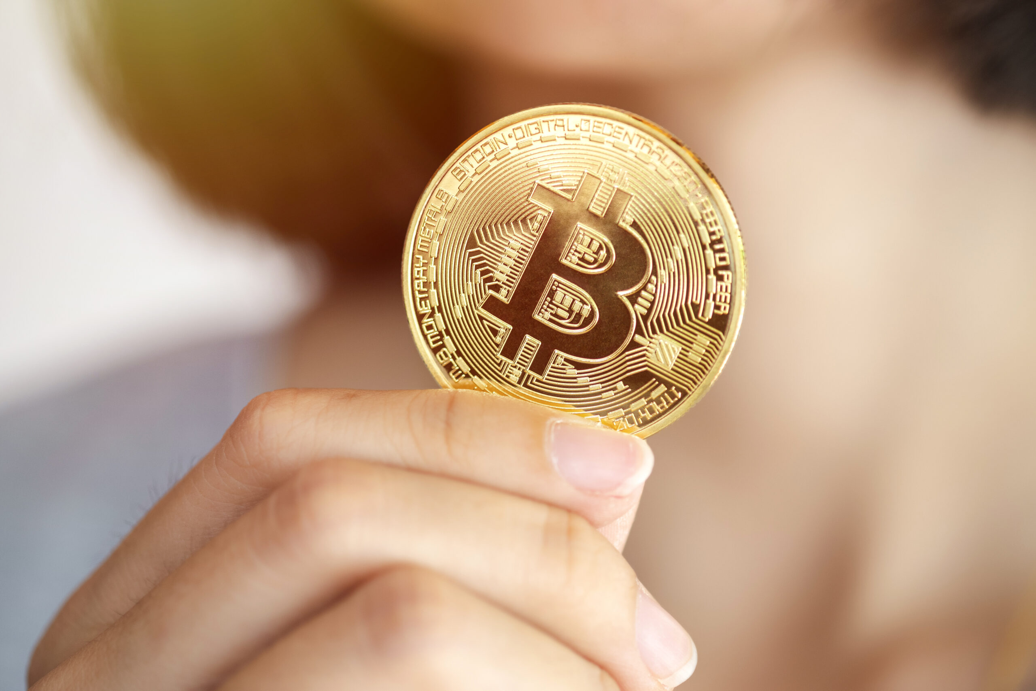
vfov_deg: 15.2
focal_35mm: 90
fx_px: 2590
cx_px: 518
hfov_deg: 22.6
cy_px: 346
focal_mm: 60
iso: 200
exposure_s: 1/55
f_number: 2.4
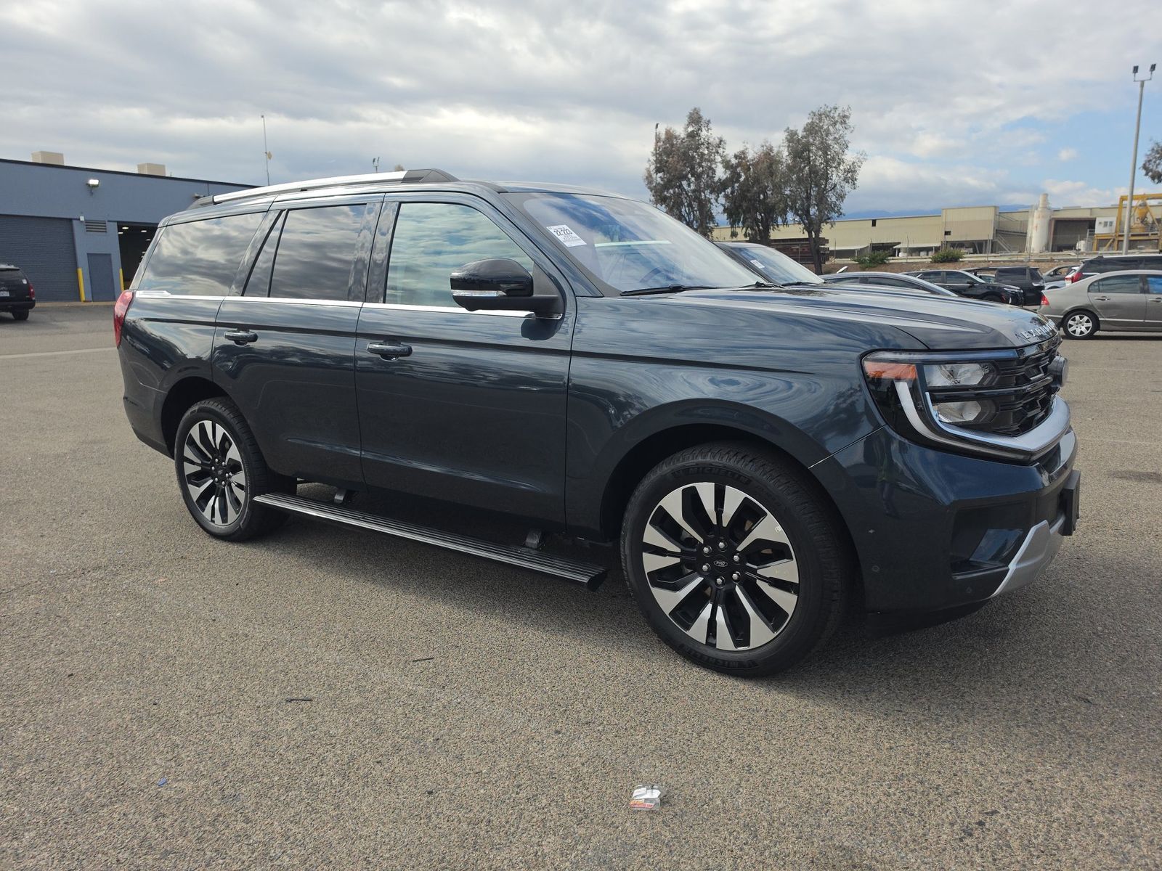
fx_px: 772
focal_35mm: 23
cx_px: 581
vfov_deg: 58.9
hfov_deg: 73.9
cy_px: 436
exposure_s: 1/4765
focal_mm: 6.5
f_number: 1.4
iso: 63
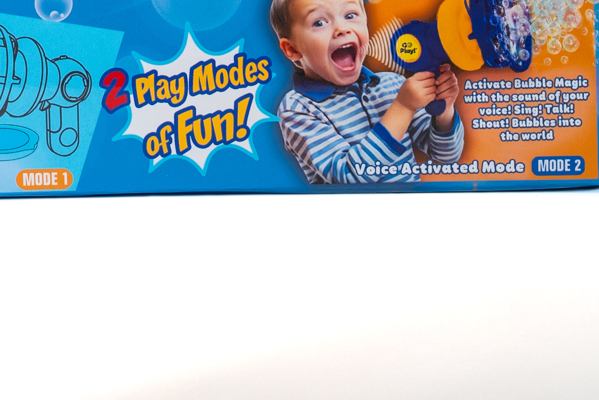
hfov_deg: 14.4
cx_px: 212
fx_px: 2364
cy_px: -166
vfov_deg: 9.4
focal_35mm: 142
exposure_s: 1/100
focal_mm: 49
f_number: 4.5
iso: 320
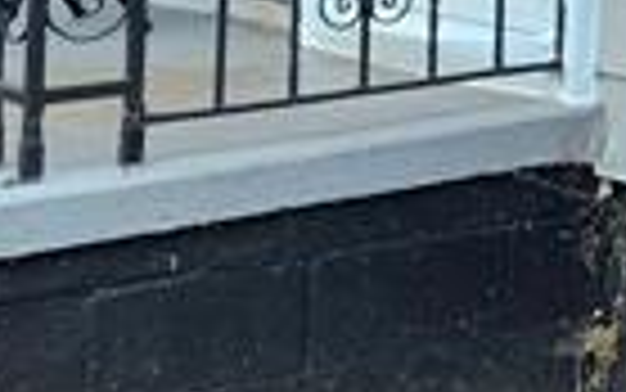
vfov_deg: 6.7
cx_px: 1414
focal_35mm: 180
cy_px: -743
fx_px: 3072
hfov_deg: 10.3
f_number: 1.7
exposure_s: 1/3333
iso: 80
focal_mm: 6.3
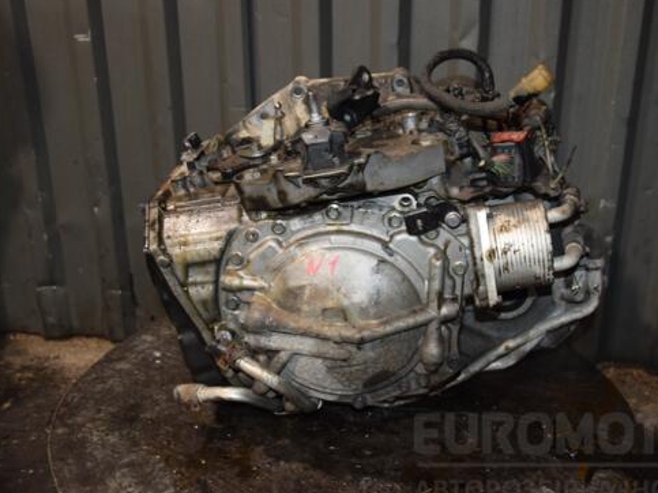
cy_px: 252
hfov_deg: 43.7
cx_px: 388
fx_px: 817
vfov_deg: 33.6
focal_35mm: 43
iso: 800
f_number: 5
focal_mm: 24
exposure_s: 1/60
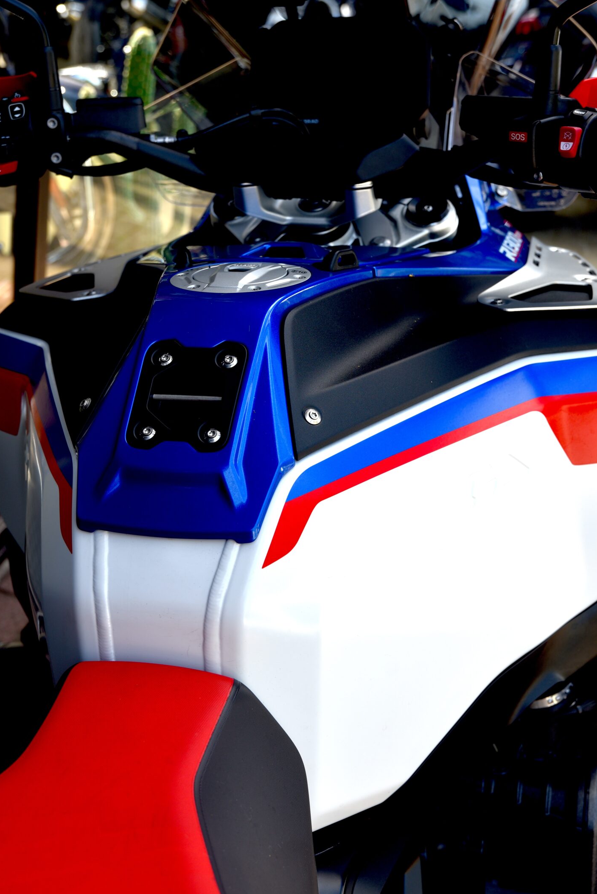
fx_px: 1267
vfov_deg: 38.9
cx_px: 327
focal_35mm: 51
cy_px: 440
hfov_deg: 26.5
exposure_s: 1/100
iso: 100
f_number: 5
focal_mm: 42
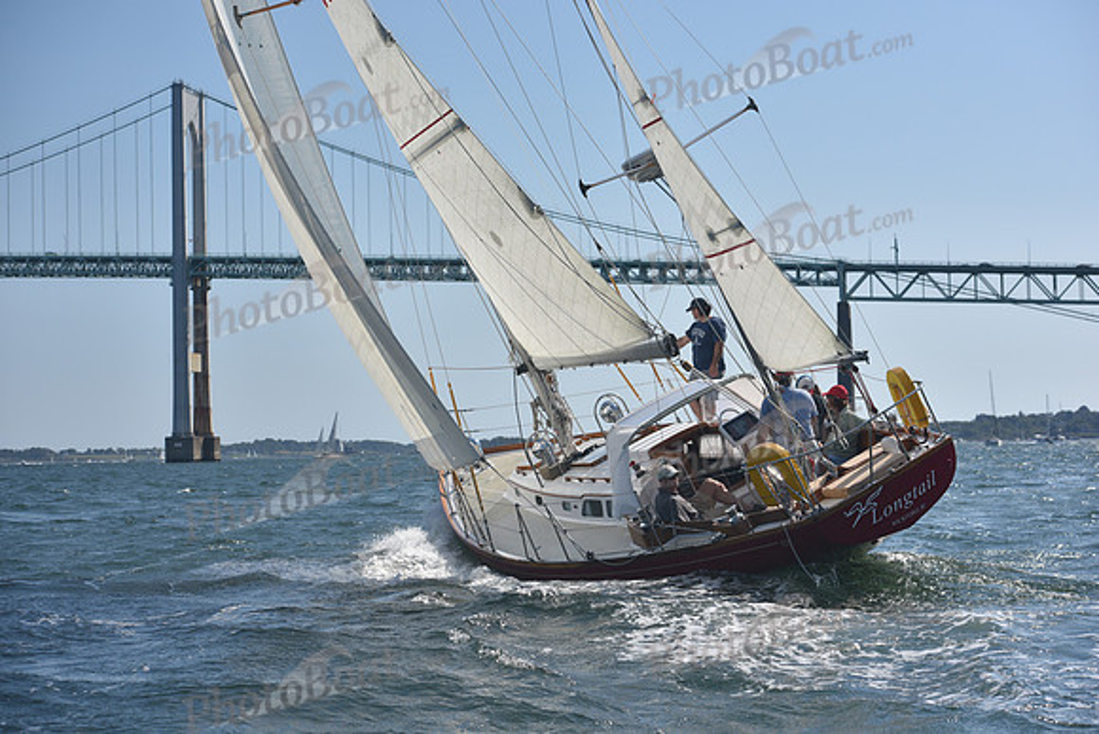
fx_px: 2137
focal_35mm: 70
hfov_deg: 28.8
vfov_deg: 19.5
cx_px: 550
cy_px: 367
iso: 250
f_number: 6.3
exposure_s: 1/1000
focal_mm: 70
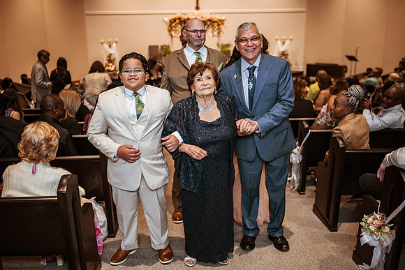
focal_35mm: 35
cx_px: 202
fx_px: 394
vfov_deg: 37.9
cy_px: 135
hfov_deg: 54.4
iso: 1000
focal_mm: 35
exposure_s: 1/400
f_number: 1.8
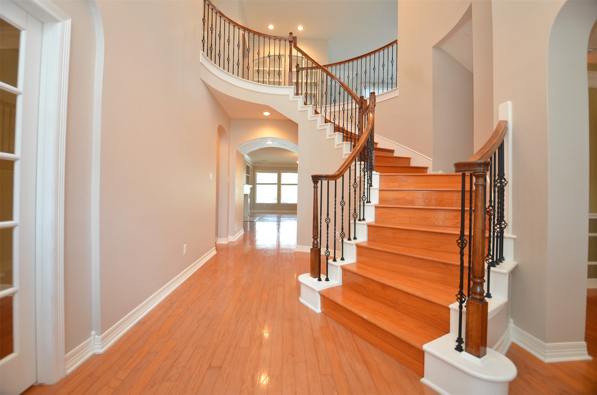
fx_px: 248
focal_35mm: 15
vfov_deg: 77.1
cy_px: 198
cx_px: 298
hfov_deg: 100.5
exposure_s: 1/60
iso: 640
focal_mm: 10
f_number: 4
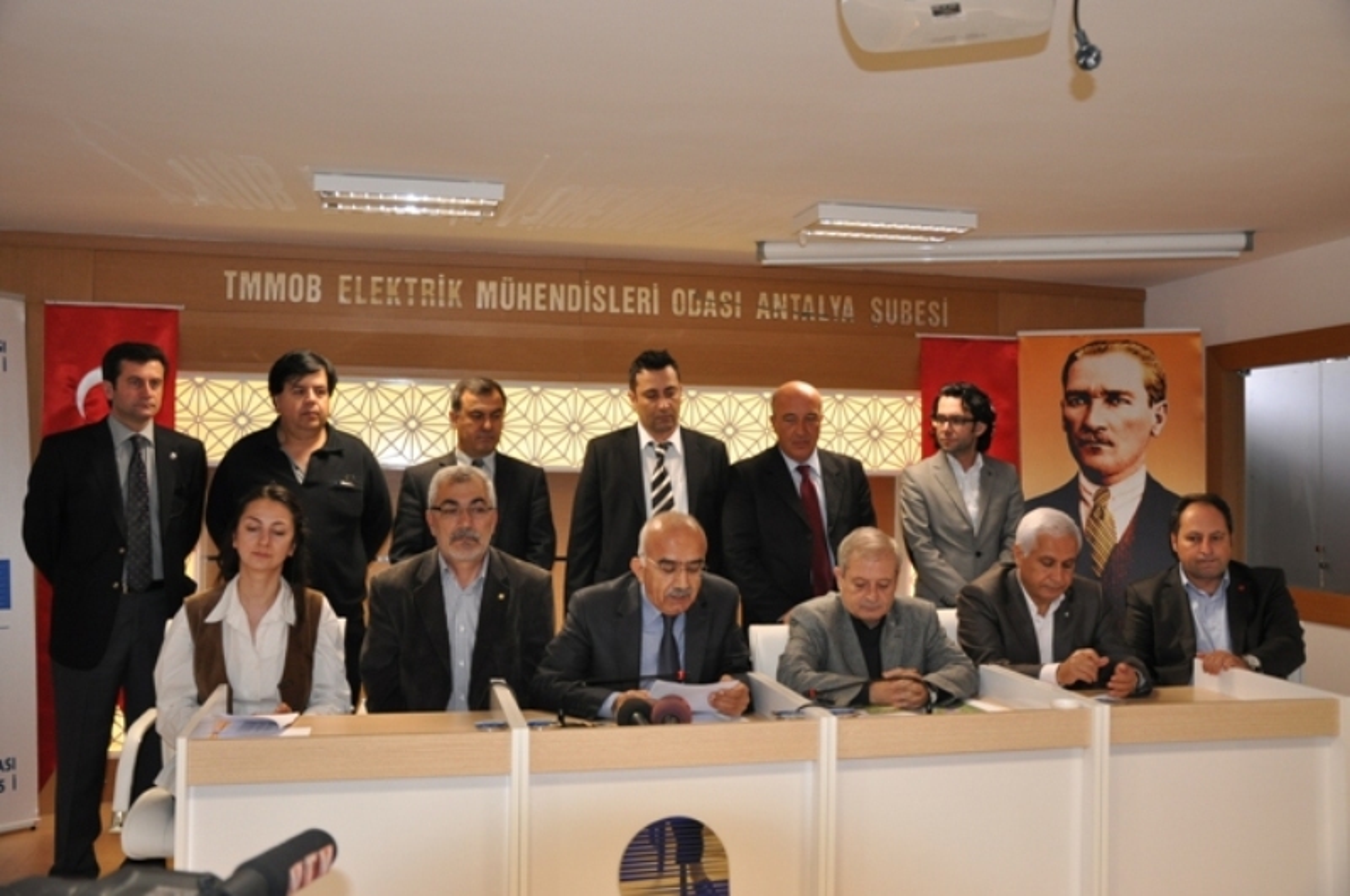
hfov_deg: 59.6
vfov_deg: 41.6
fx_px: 1180
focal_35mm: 32
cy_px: 448
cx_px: 675
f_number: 3.8
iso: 800
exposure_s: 1/60
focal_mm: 21
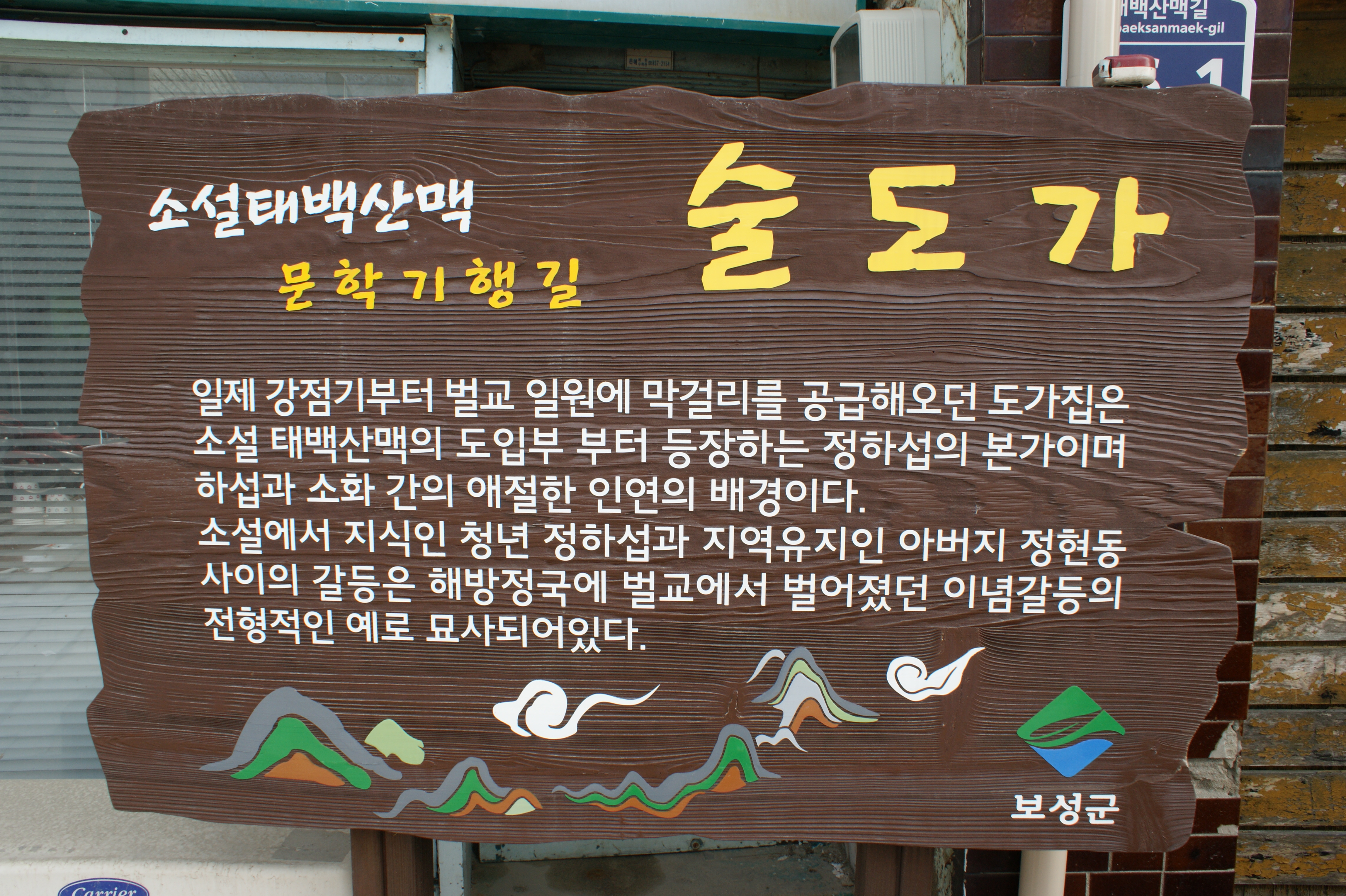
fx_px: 1009
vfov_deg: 47.9
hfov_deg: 67.4
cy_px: 448
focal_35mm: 27
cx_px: 673
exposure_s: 1/60
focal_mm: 18
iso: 100
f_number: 8
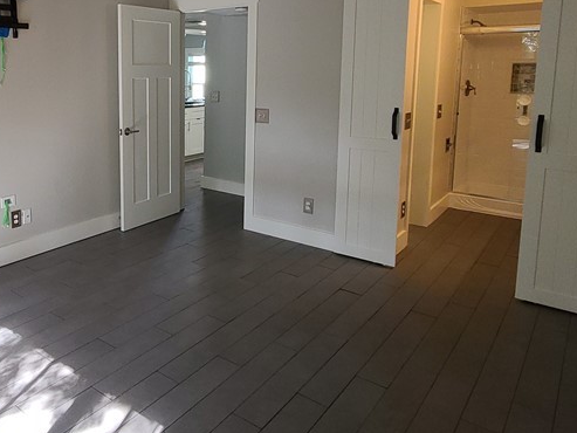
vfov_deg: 50.0
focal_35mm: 27
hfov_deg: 62.0
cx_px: 151
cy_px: 128
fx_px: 450
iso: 125
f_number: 2.2
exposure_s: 1/59
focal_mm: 2.2
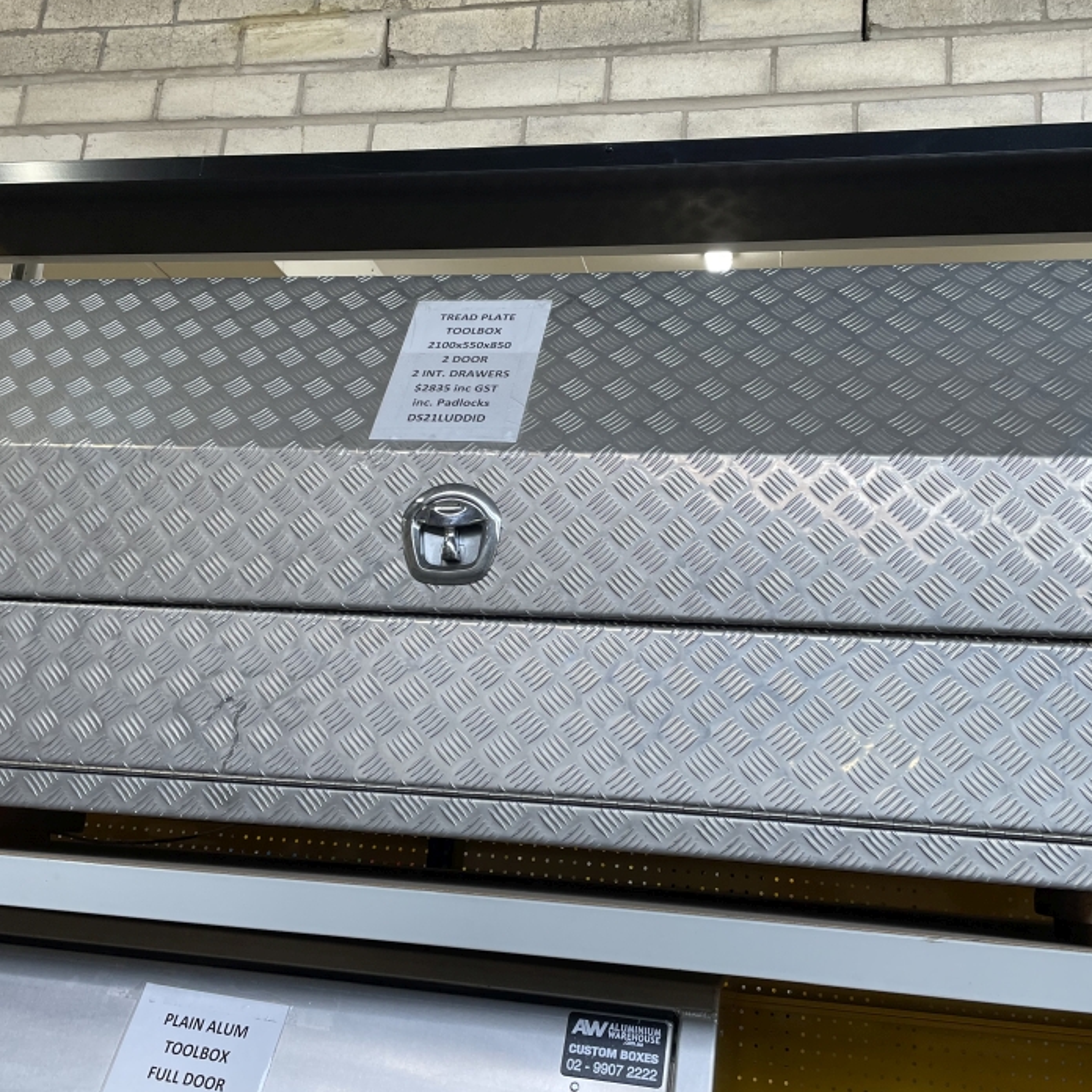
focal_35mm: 33
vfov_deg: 49.7
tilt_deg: +13.9
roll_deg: -4.2
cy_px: 543
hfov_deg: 49.7
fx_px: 1178
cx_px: 581
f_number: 1.6
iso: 80
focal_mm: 4.2
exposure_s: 1/100
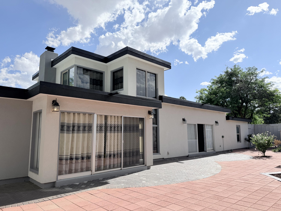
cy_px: 106
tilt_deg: +7.7
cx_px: 140
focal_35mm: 24
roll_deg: +1.0
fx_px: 195
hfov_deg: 71.6
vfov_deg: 56.8
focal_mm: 6.76
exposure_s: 1/6711
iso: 100
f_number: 1.78
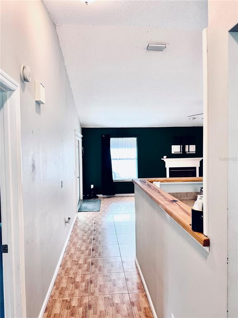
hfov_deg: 56.8
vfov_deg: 71.6
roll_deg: +1.5
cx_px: 119
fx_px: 220
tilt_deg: -1.4
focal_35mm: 24
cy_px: 159
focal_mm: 6.76
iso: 125
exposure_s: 1/120
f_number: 1.78
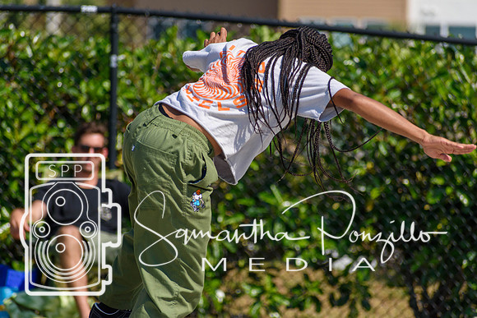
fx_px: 5566
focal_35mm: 420
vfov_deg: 3.3
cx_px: 238
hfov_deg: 4.9
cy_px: 159
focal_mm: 280
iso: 320
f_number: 6.3
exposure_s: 1/2000
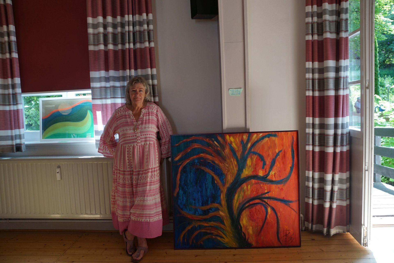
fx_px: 328
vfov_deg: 43.6
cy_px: 132
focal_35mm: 30
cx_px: 197
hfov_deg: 61.9
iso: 320
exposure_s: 1/160
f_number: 4
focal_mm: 20
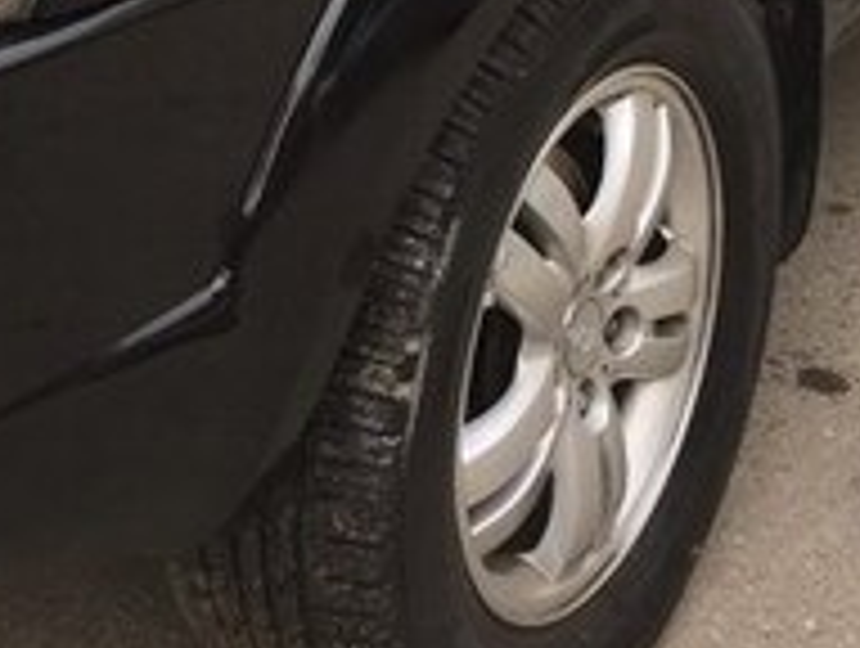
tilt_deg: -13.2
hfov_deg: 19.2
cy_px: -389
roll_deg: +1.0
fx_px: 2489
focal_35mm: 100
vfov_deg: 13.7
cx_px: 54
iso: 32
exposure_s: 1/341
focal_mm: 4.15
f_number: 2.2
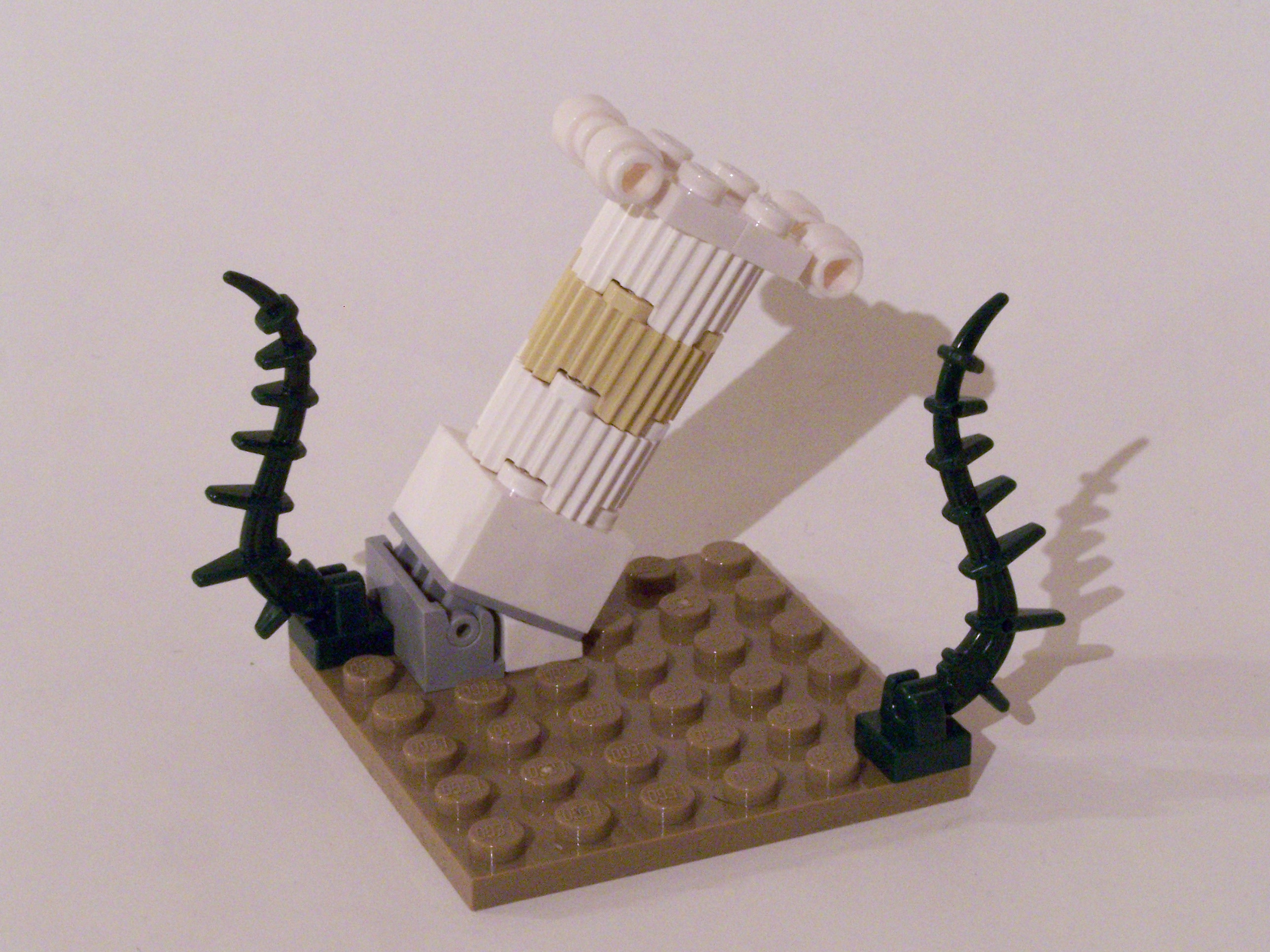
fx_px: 3449
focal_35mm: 94
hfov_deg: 20.9
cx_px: 635
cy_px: 476
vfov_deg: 15.7
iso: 400
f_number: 8
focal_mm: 15.6
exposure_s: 1/2
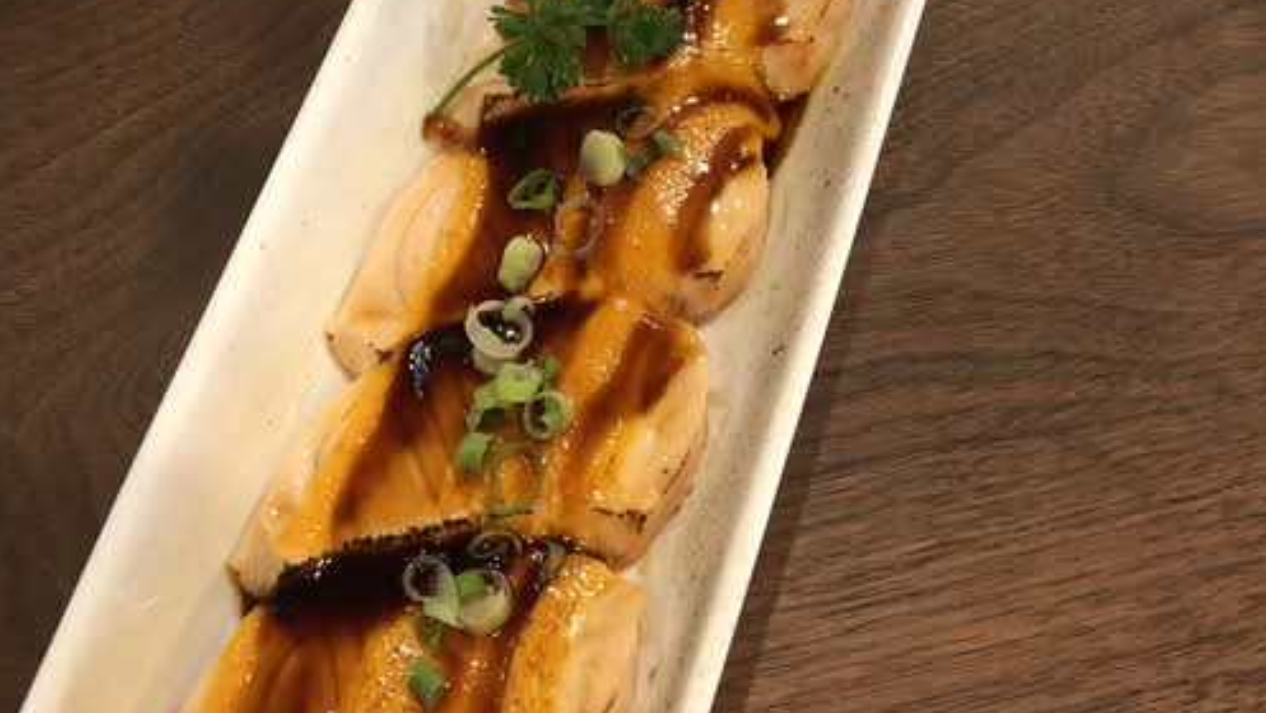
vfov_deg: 26.5
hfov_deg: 45.4
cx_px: 594
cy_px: 286
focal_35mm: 45
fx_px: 1511
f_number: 1.8
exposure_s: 1/9
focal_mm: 3.99
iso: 100
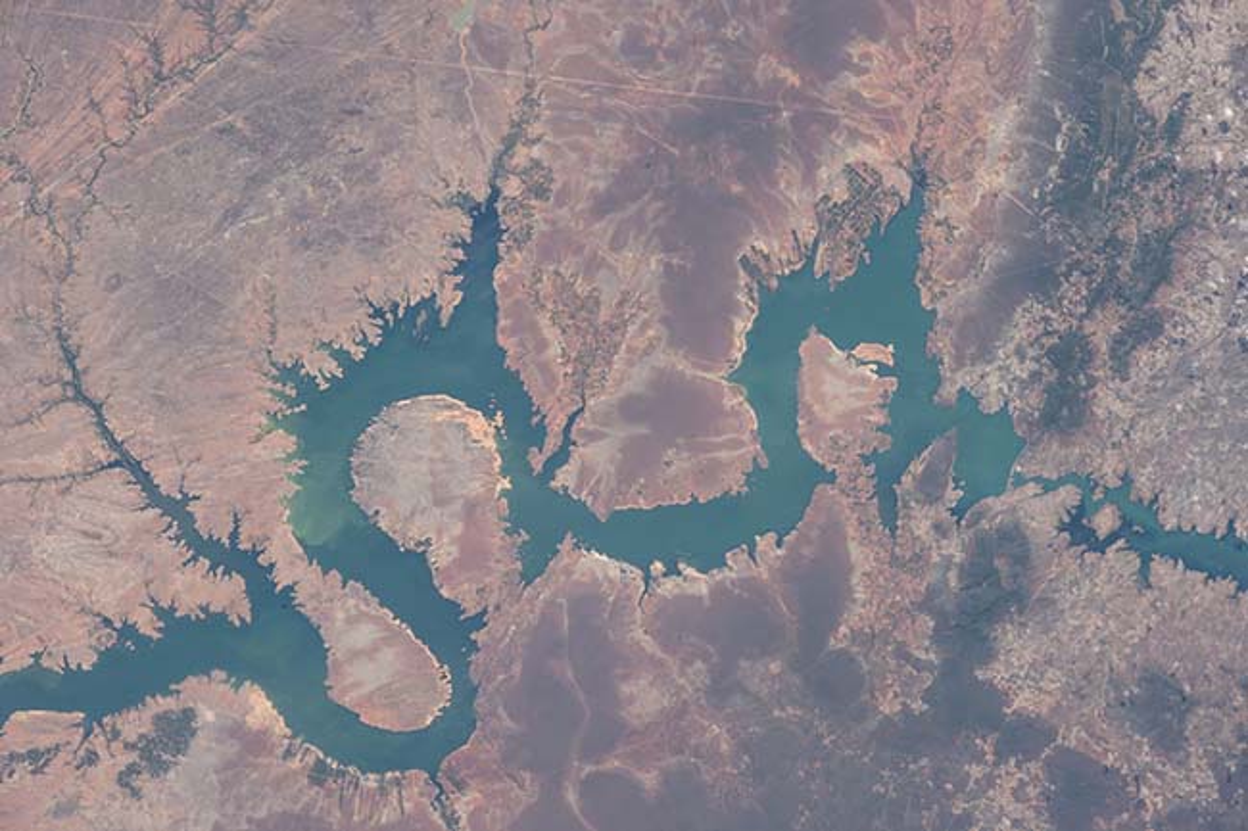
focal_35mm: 185
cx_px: 624
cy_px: 416
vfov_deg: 7.4
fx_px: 6411
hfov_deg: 11.1
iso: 160
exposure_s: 1/250
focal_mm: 185
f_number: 16
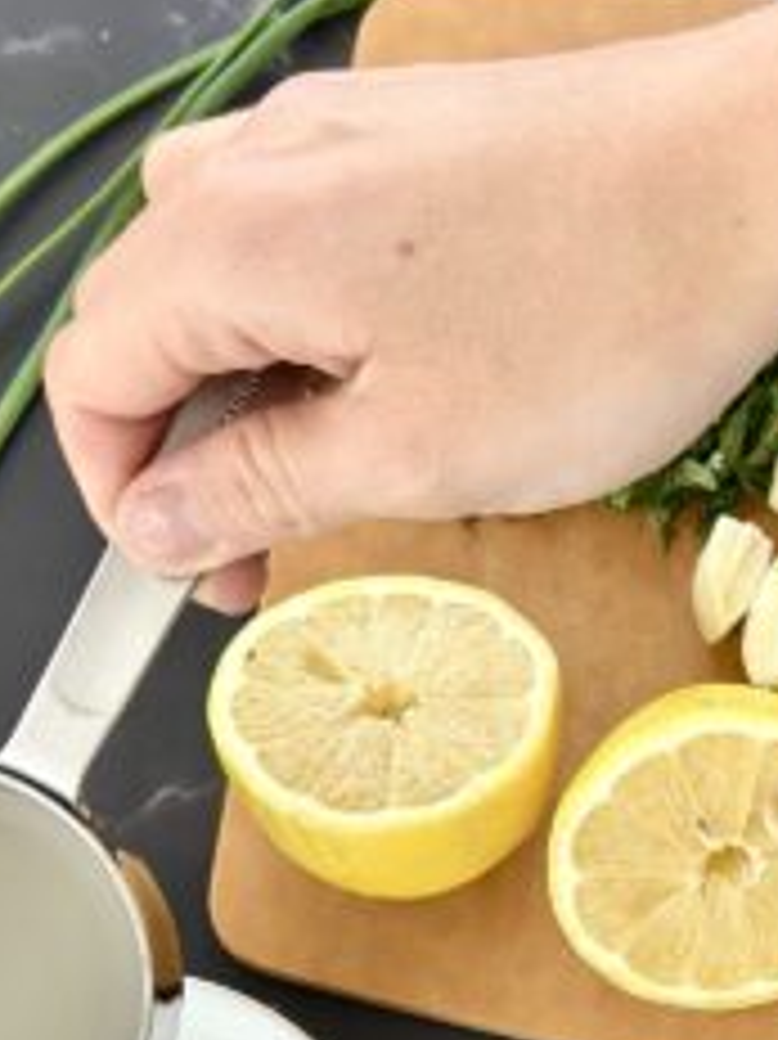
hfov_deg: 14.0
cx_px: 753
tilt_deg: -81.8
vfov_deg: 18.4
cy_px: 1072
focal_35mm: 104
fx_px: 3119
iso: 125
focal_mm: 6.86
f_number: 1.78
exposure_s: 1/100
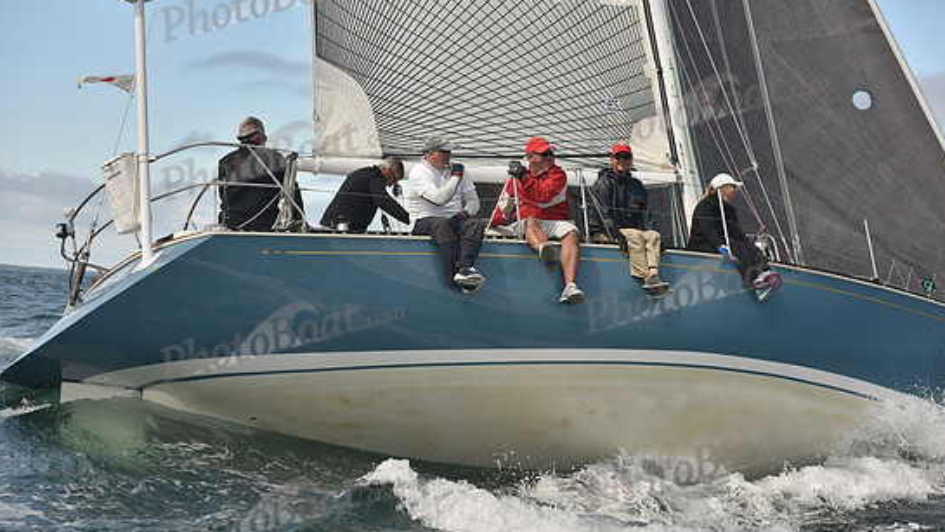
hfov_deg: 27.2
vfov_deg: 15.5
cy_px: 223
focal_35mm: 78
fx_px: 1955
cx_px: 496
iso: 320
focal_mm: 70
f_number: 5
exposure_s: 1/1000
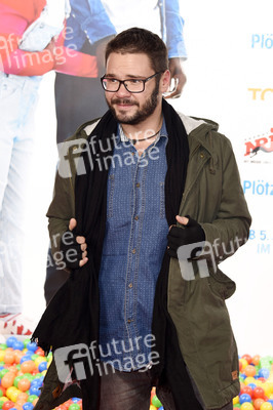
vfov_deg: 28.1
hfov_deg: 18.9
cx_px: 136
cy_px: 205
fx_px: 820
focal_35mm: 72
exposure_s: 1/200
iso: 500
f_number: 5.6
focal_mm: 72
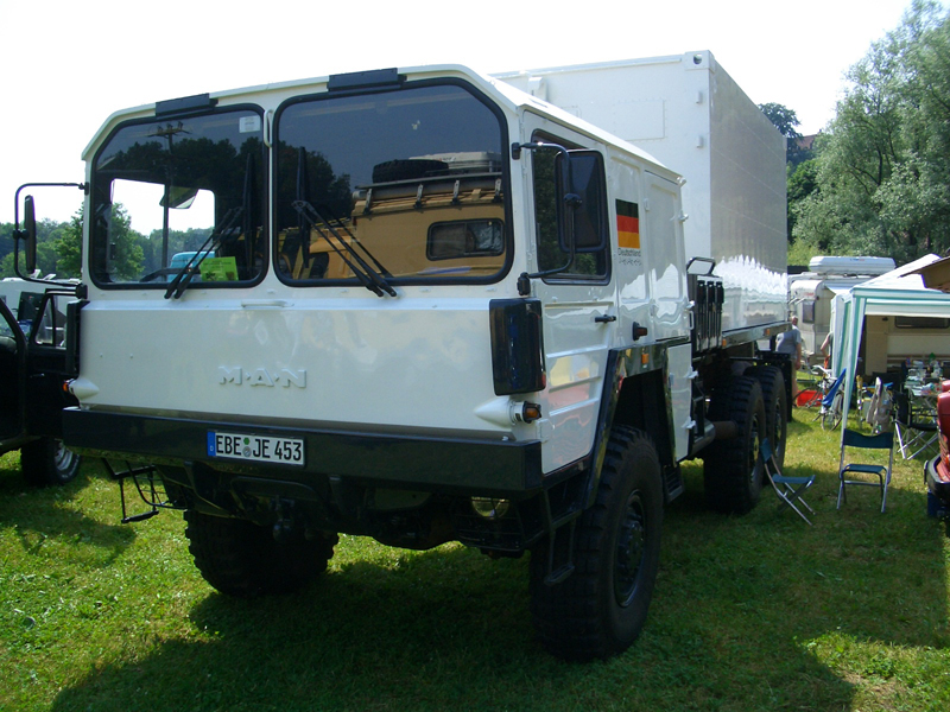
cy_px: 356
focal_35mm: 35
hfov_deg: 52.6
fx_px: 961
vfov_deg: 40.7
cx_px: 475
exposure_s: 1/400
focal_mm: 5.8
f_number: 4.3
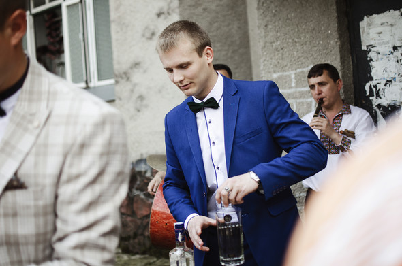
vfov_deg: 25.6
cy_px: 133
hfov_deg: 37.9
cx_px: 201
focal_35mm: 52
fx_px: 585
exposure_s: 1/2500
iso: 100
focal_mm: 35
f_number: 1.8
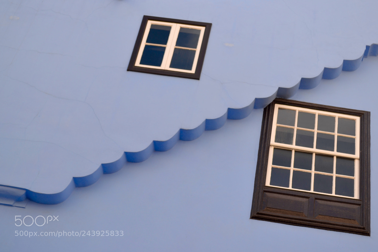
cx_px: 189
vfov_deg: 28.1
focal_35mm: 48
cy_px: 126
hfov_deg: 41.1
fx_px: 504
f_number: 5.6
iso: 100
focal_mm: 32
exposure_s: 1/125
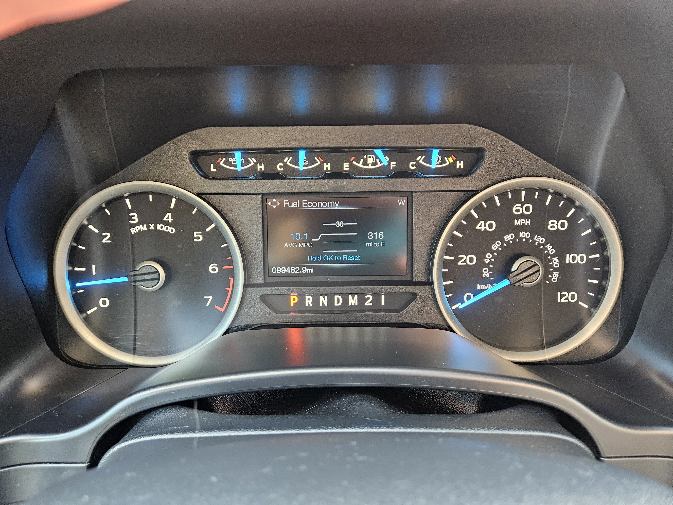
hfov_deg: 73.9
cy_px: 252
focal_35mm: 23
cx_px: 336
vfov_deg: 58.9
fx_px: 447
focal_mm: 5.4
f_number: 1.8
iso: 1000
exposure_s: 1/120
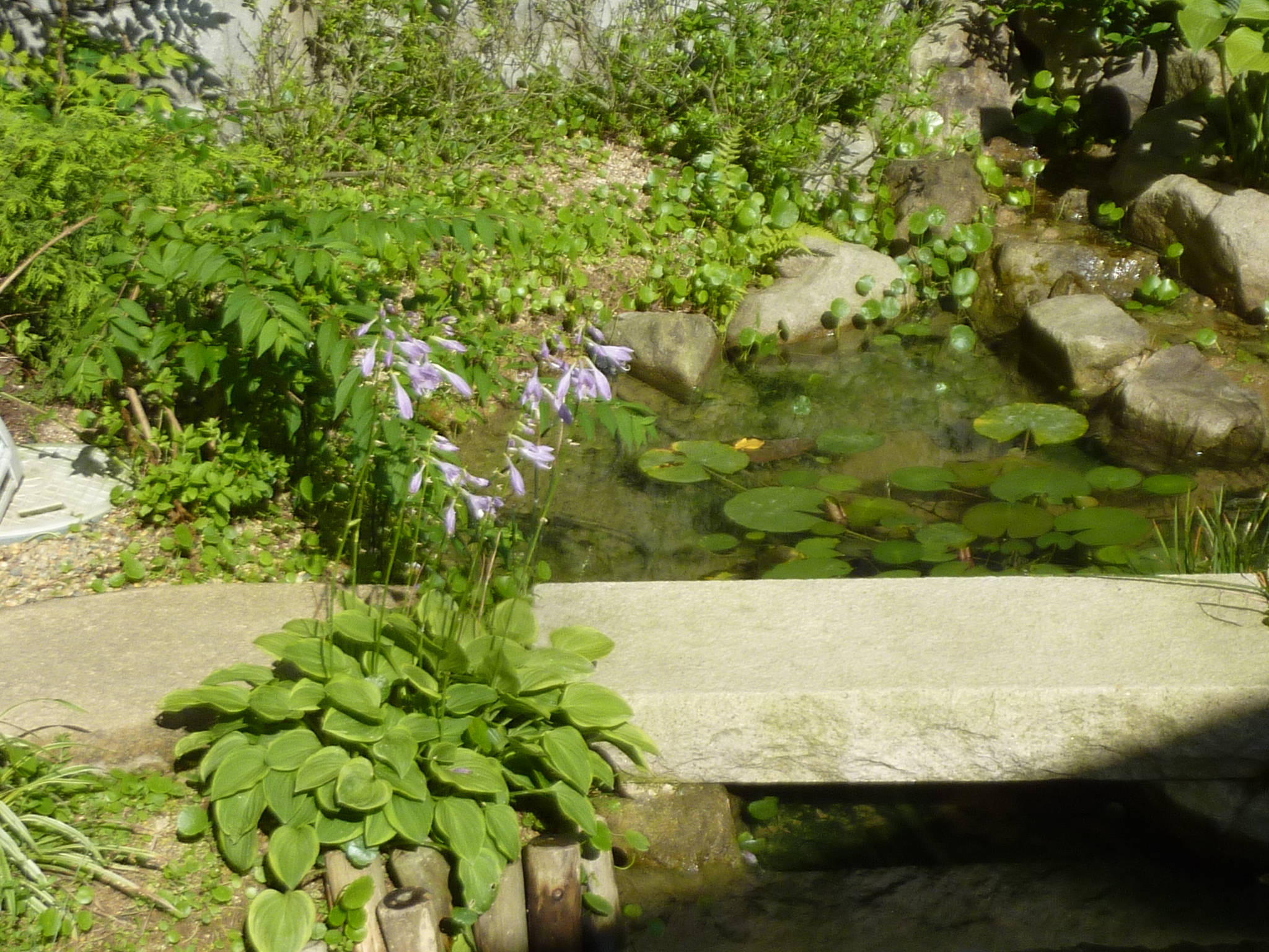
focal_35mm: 67
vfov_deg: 21.9
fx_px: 2456
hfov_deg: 29.0
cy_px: 476
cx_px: 634
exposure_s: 1/500
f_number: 4.5
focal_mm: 6.1
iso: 80
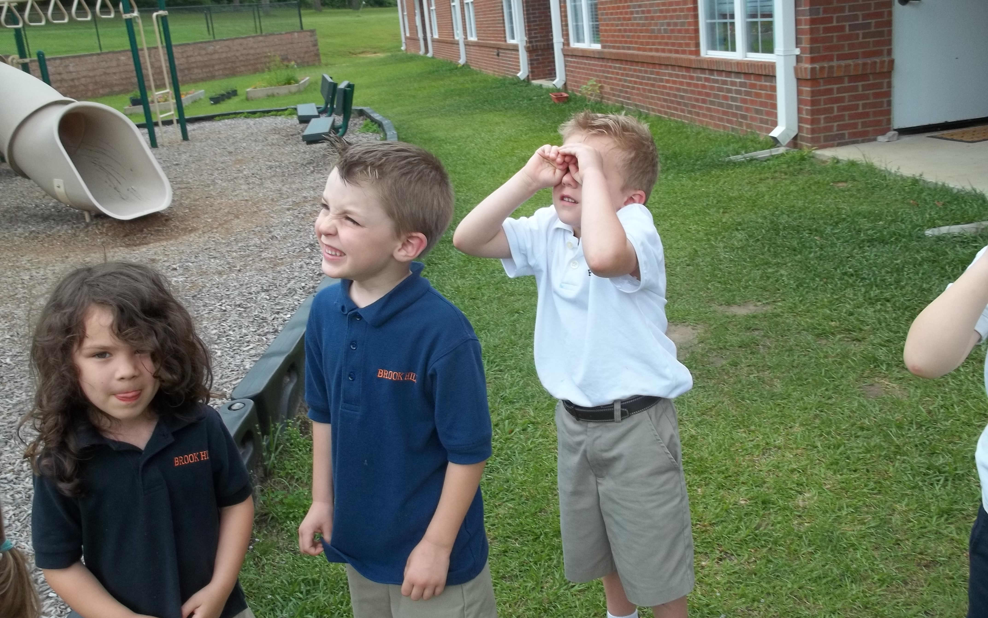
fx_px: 942
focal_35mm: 35
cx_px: 494
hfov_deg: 55.3
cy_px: 267
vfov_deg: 36.2
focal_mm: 5.9
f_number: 3.3
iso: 64
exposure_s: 1/250
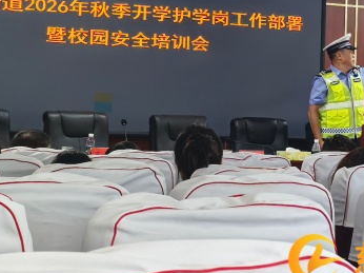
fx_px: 1314
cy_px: 50
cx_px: 194
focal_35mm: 125
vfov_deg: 11.8
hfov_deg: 15.8
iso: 160
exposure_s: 1/100
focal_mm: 5.75
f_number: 2
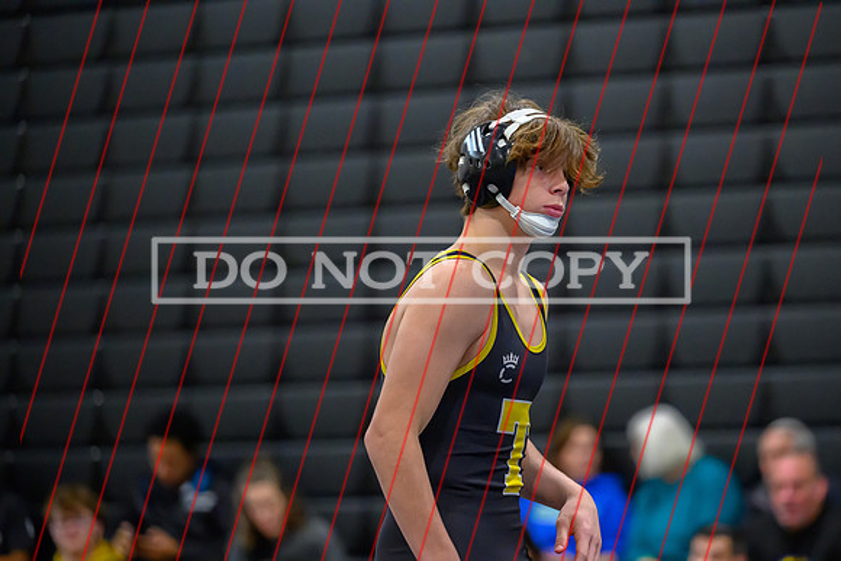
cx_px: 476
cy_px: 317
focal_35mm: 170
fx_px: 3963
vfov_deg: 8.1
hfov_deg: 12.1
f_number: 2.8
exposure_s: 1/640
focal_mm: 150
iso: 8000
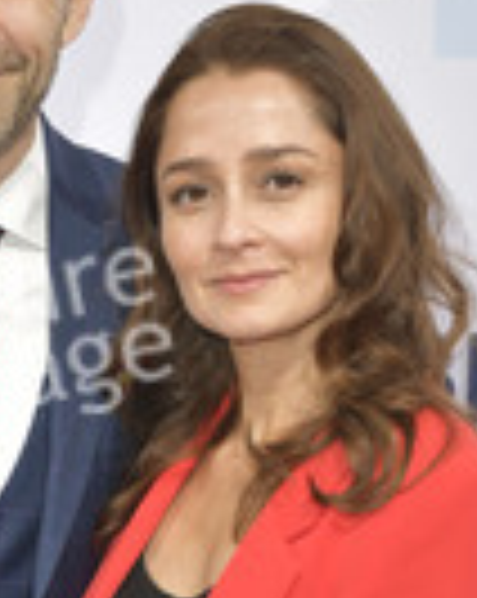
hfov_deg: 12.3
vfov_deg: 15.3
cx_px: 72
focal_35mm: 124
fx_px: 2193
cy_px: 580
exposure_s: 1/160
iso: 320
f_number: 6.3
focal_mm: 44
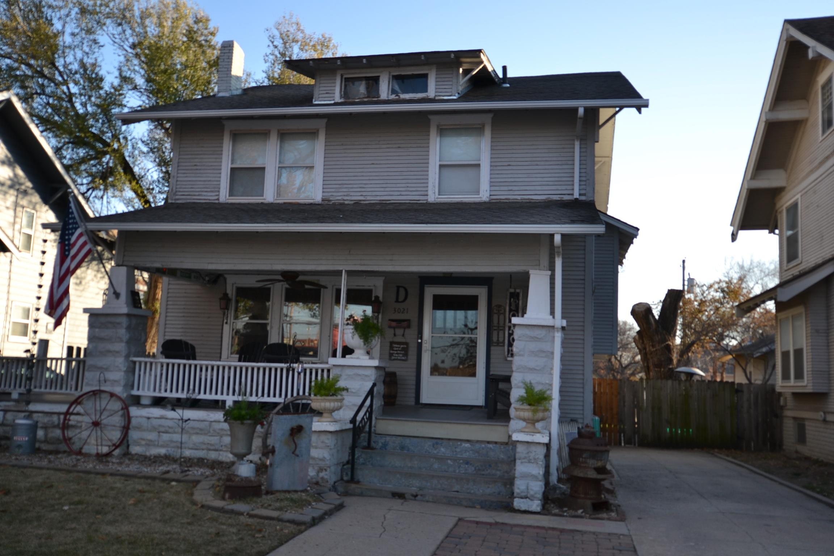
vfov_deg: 40.0
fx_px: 764
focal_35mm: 33
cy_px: 278
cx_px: 417
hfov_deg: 57.2
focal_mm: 22
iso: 100
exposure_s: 1/160
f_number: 4.5
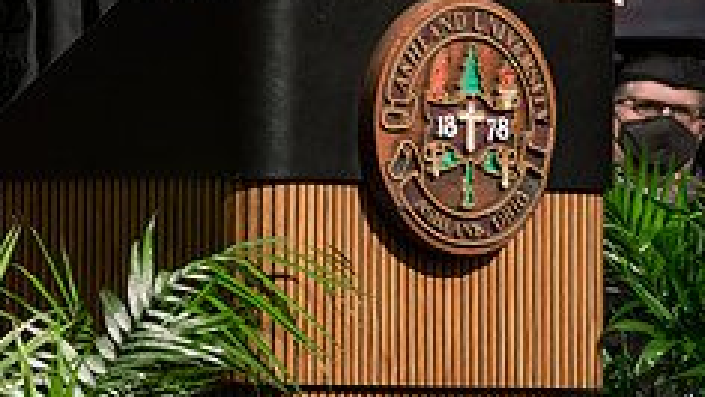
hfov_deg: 4.4
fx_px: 9164
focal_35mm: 490
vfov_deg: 2.5
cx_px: 102
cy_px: 31
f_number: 5
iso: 1000
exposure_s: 1/200
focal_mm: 190
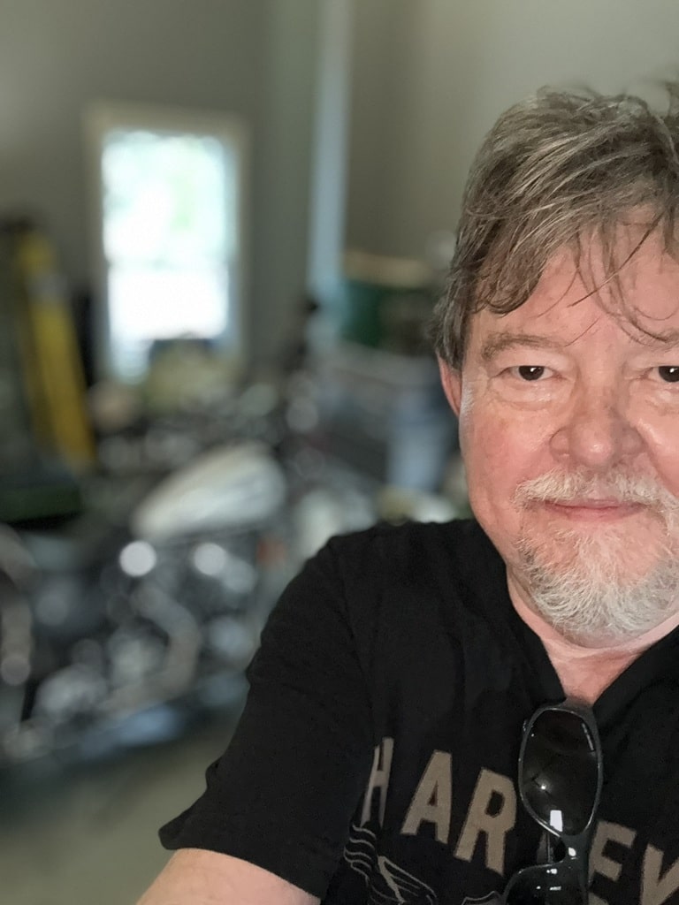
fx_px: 785
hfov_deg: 46.8
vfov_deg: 60.0
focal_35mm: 30
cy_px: 452
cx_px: 340
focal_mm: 2.69
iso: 250
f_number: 1.9
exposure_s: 1/30
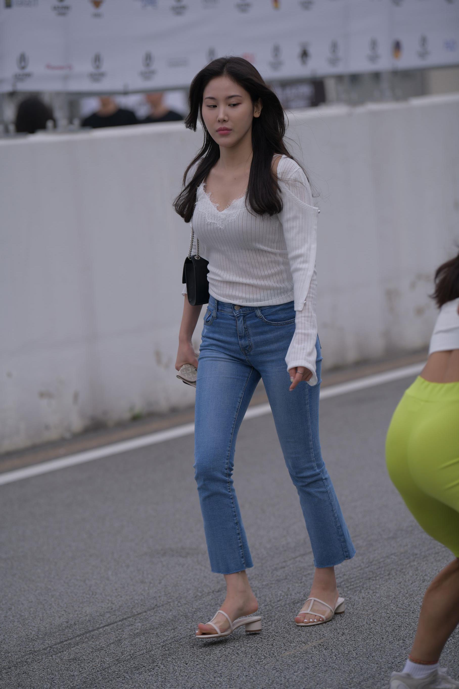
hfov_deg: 8.9
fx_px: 2964
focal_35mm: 155
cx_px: 230
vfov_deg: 13.2
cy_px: 344
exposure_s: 1/800
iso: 180
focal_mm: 155
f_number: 3.5
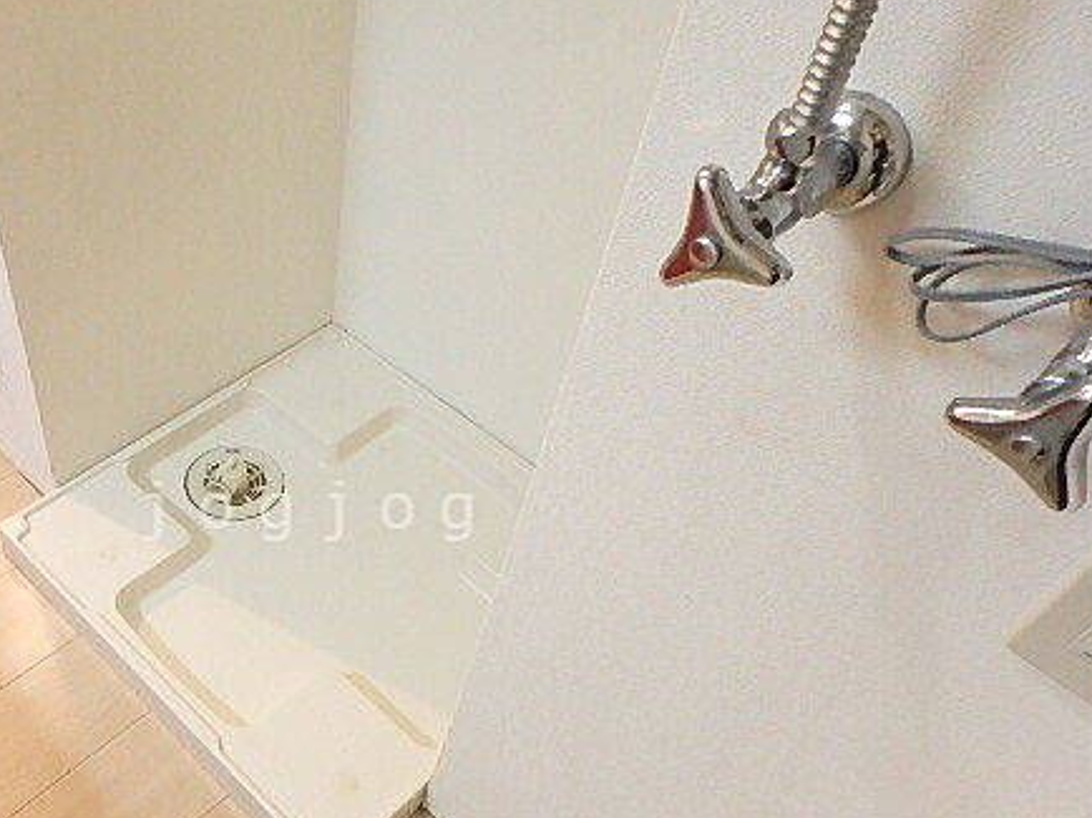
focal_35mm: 31
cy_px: 511
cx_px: 315
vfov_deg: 45.0
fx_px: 977
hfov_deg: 56.3
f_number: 3.5
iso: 800
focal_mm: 3.7
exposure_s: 1/25
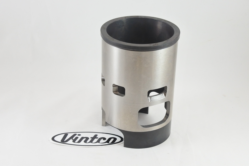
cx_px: 124
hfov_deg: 35.1
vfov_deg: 23.8
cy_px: 83
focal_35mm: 57
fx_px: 394
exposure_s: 1/125
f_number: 4.8
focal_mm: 21.4
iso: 800
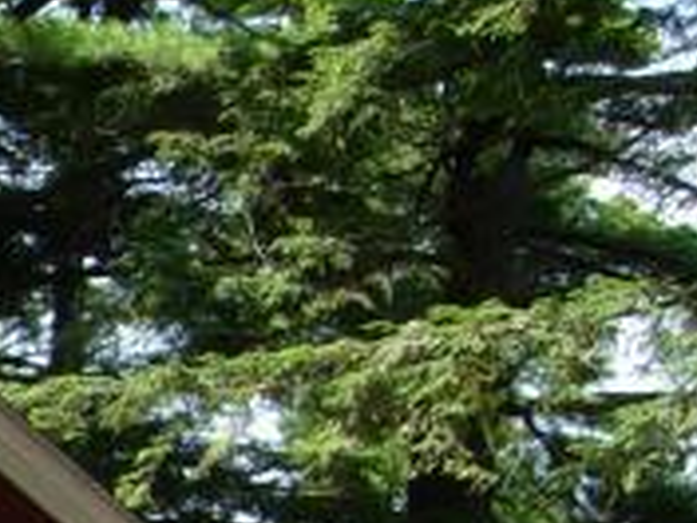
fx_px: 4208
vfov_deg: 6.9
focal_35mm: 209
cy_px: 1018
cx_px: -1176
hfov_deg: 8.4
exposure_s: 1/152
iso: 50
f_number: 4.3
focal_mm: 7.5
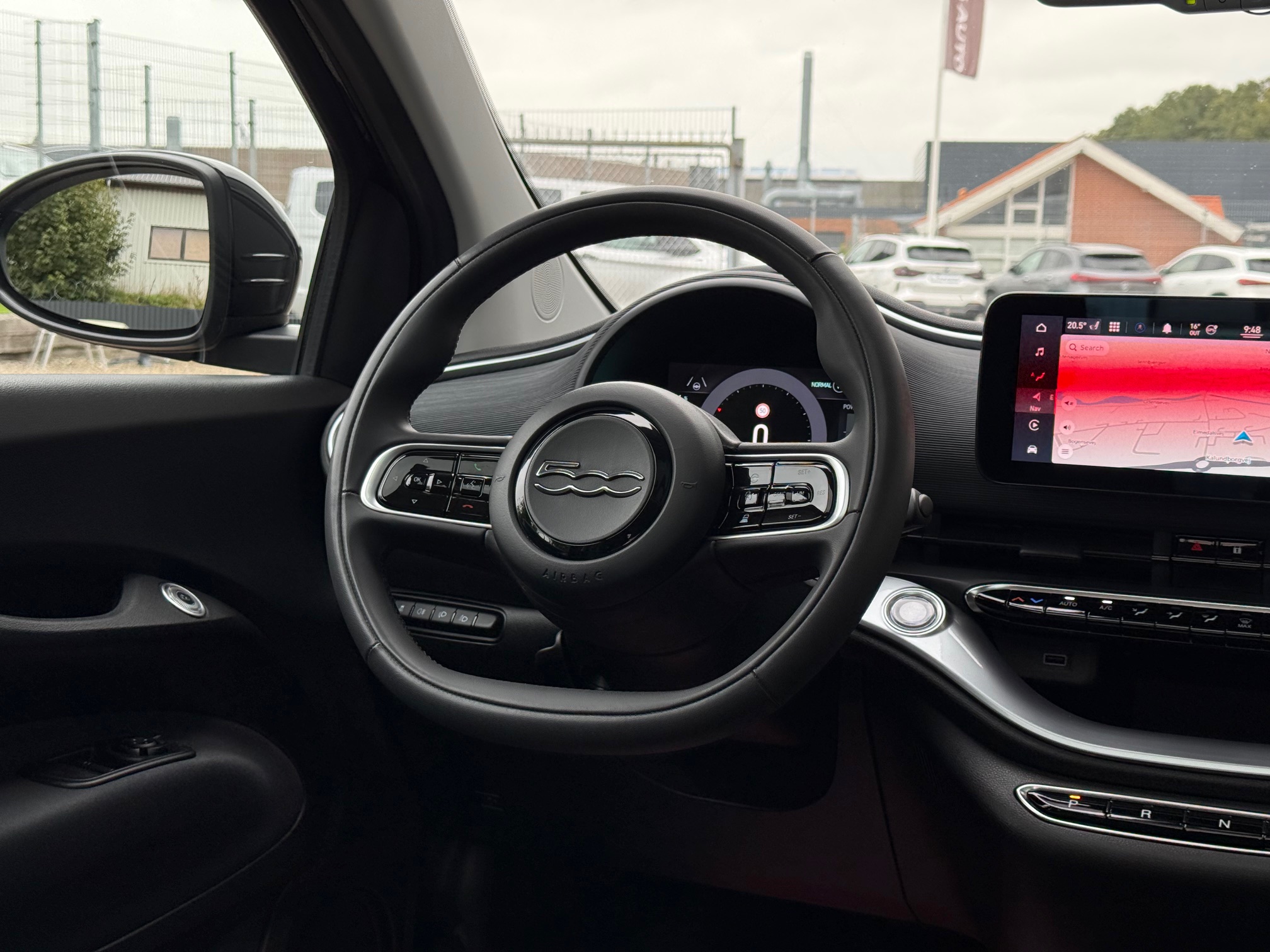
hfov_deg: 39.7
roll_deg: -1.3
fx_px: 1761
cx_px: 635
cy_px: 476
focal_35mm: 48
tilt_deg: -7.8
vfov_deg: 30.3
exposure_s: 1/238
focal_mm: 6.76
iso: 125
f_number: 1.78
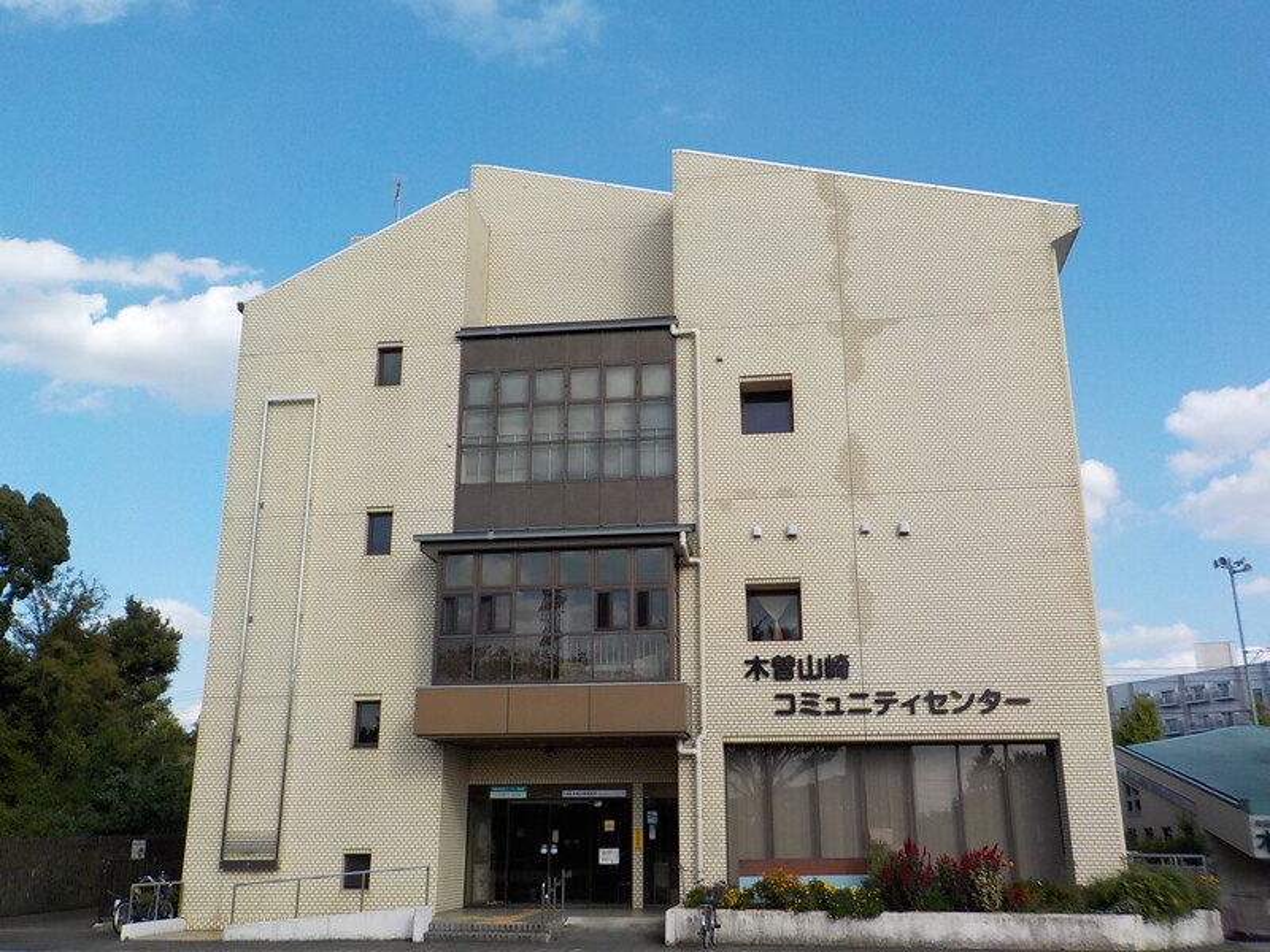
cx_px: 635
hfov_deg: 60.0
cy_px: 476
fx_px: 1101
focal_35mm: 30
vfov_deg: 46.8
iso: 125
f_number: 3.3
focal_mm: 4.1
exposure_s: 1/1000
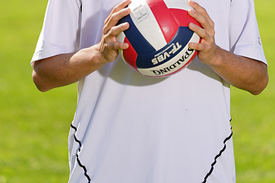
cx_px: 139
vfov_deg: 2.7
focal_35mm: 505
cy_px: -28
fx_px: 3856
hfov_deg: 4.1
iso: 64
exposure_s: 1/200
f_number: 7.1
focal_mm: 315
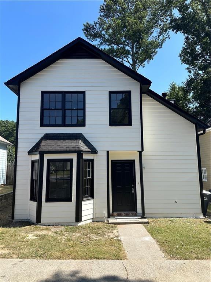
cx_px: 106
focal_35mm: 24
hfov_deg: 56.8
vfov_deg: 71.6
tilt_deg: +9.0
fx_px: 195
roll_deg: +0.3
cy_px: 141
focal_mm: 6.86
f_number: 1.78
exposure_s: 1/2591
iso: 80
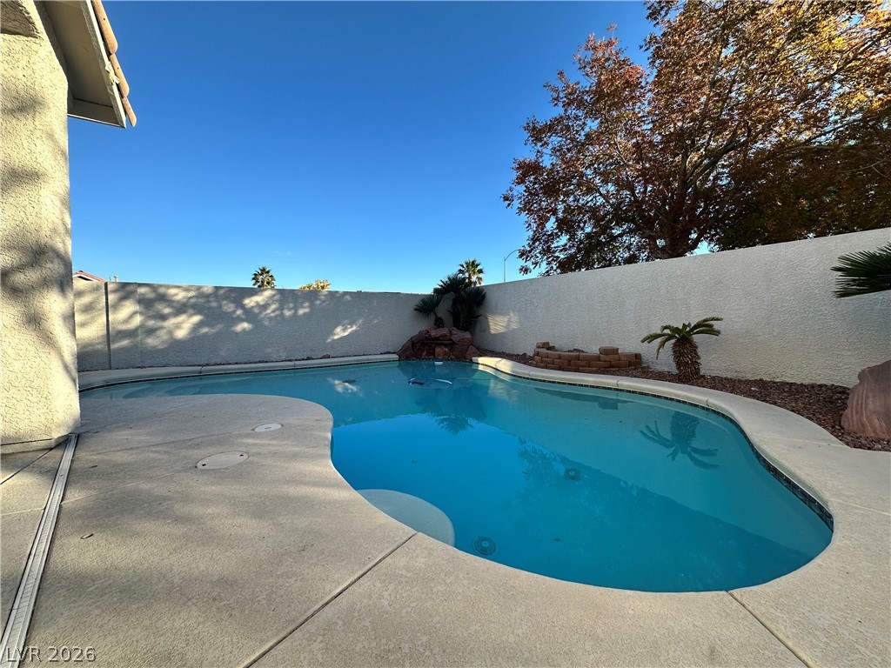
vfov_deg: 85.7
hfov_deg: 102.1
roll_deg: -0.1
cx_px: 446
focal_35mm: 14
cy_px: 334
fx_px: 360
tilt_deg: -1.7
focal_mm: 2.22
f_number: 2.2
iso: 50
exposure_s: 1/940
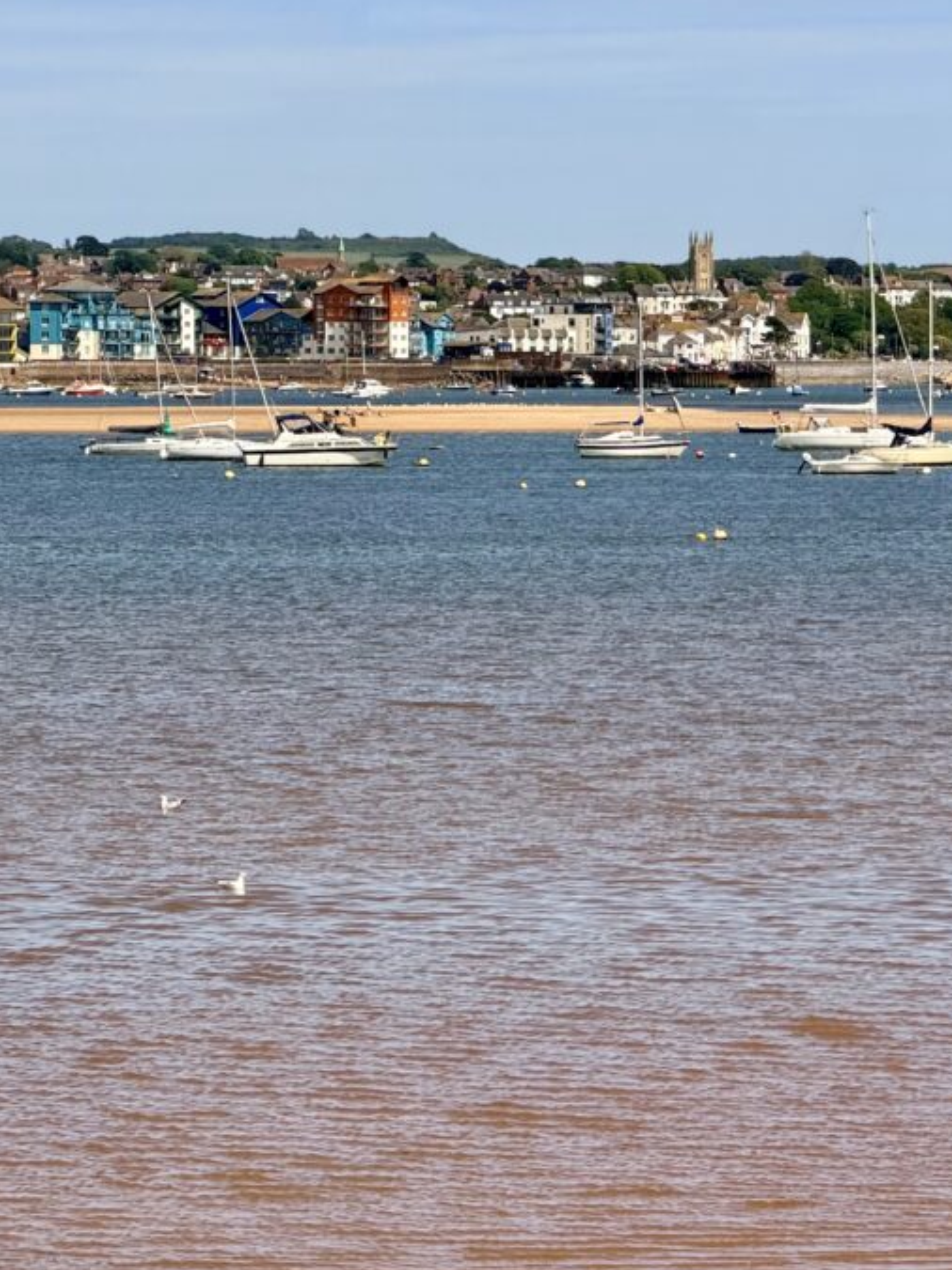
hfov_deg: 8.1
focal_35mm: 182
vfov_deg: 10.9
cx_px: 828
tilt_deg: -0.7
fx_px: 6676
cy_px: 643
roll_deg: +0.8
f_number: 2.8
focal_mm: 15.66
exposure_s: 1/1248
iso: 50
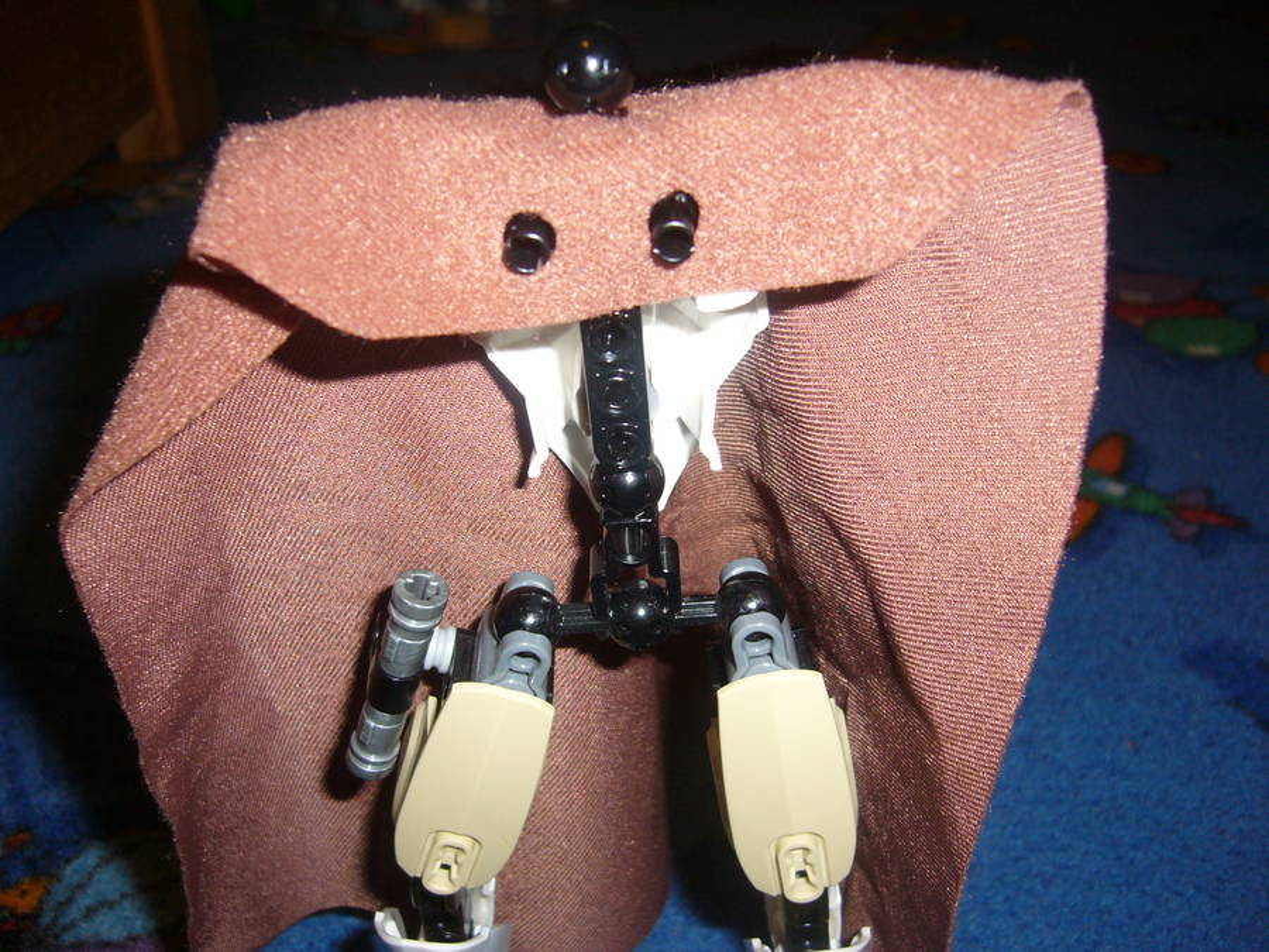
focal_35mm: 35
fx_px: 1283
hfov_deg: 52.6
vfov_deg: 40.7
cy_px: 476
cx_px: 634
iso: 100
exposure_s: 1/30
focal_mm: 5.8
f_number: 2.8
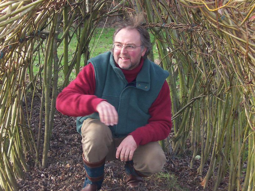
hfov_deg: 17.3
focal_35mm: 114
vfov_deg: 13.0
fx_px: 839
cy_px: 96
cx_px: 128
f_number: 4.8
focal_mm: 17.6
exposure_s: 1/90
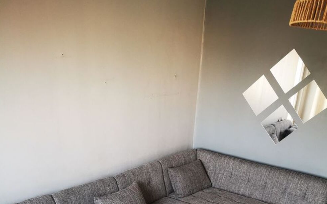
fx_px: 348
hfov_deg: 50.4
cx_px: 166
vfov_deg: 29.7
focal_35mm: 39
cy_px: 221
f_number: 1.6
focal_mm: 5.56
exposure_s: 1/50
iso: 250
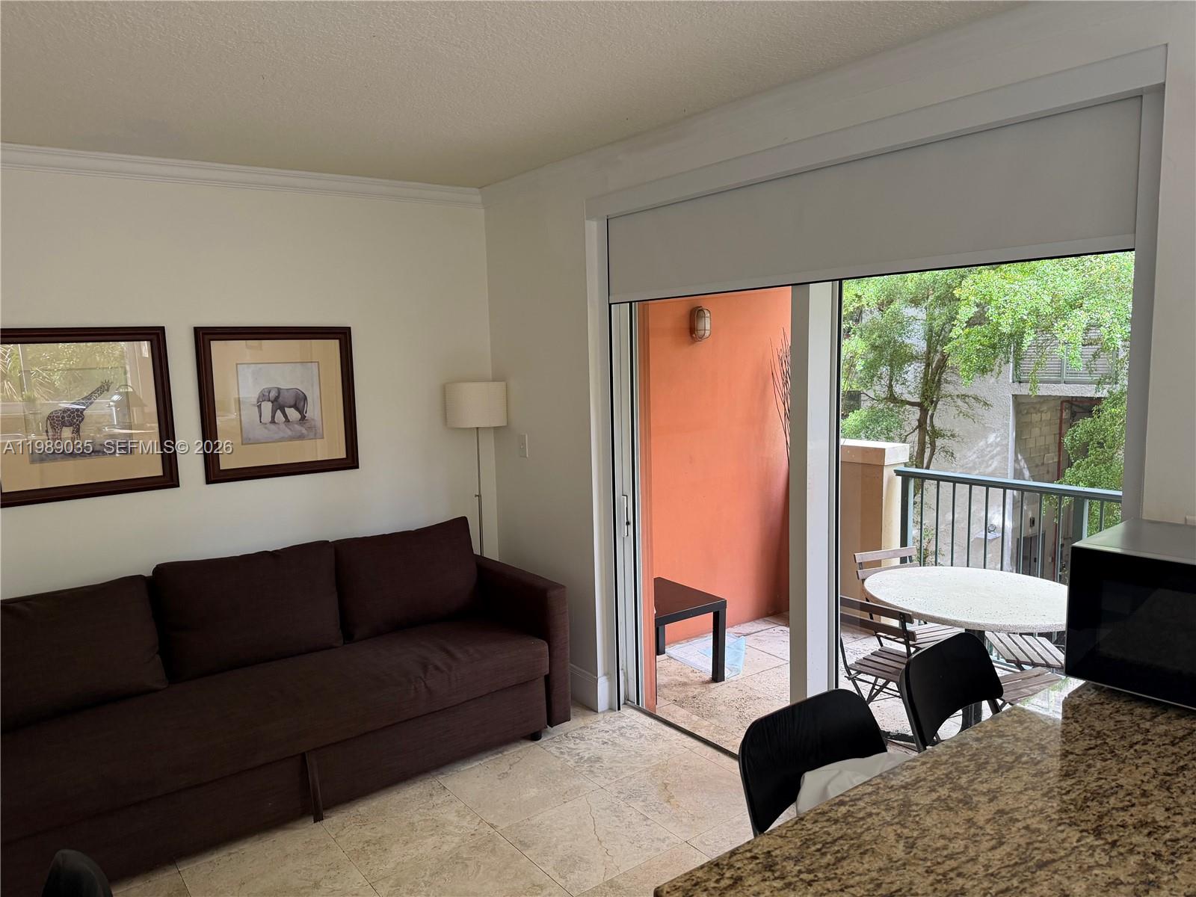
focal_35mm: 24
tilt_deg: -5.2
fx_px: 829
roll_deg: +1.5
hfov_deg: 71.6
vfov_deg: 56.8
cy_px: 448
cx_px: 598
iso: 200
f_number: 1.78
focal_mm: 6.76
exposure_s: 1/60
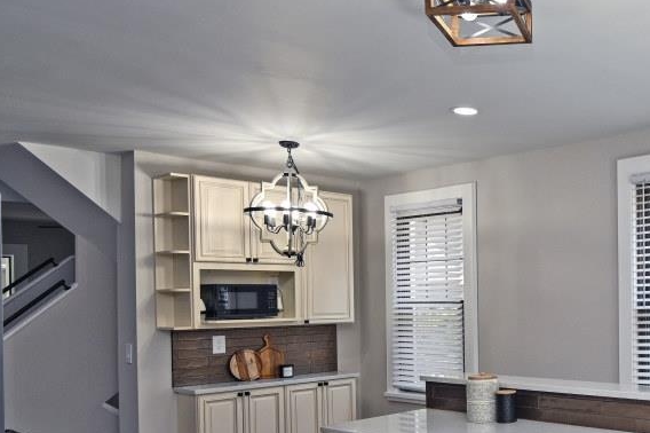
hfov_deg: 44.9
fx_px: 668
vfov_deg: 35.3
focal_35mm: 37
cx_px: 634
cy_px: 313
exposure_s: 1/100
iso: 200
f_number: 5.6
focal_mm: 14
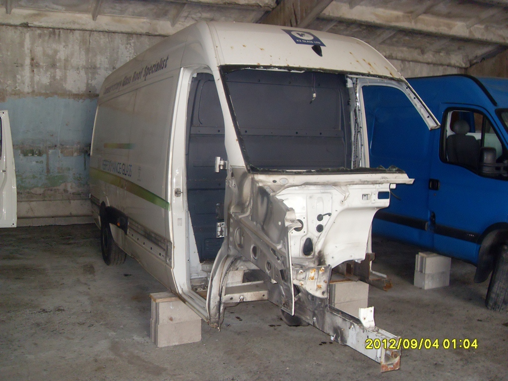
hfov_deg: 50.1
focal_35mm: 37
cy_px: 190
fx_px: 543
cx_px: 254
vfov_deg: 38.7
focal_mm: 6.3
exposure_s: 1/45
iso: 200
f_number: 2.8
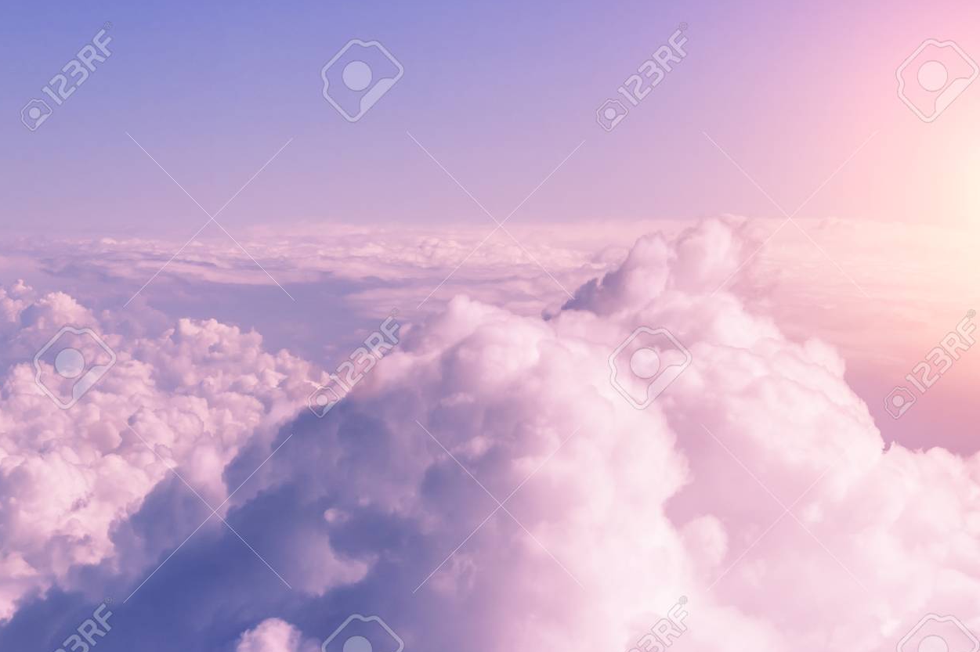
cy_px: 336
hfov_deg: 37.5
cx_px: 500
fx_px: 1442
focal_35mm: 53
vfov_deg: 25.5
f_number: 7.1
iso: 250
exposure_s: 1/4000
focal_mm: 51
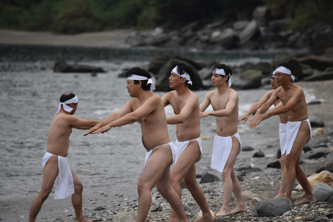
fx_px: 3052
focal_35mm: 330
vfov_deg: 4.2
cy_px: 111
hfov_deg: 6.2
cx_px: 166
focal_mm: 220
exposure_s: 1/640
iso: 800
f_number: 5.3
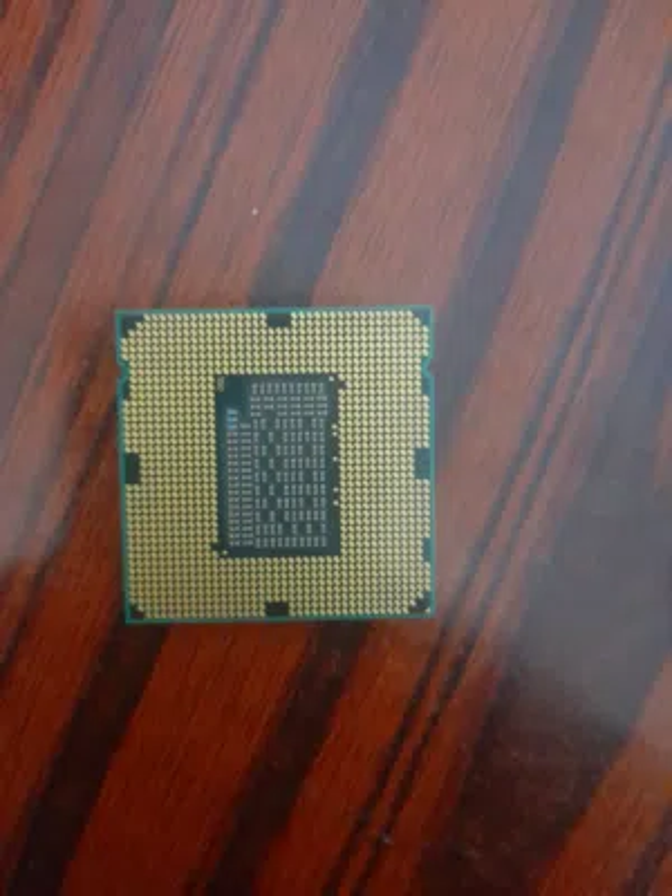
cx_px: 336
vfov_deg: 69.4
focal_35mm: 25
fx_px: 647
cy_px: 448
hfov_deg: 54.9
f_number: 2
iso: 1000
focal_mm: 4.6
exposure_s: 1/10
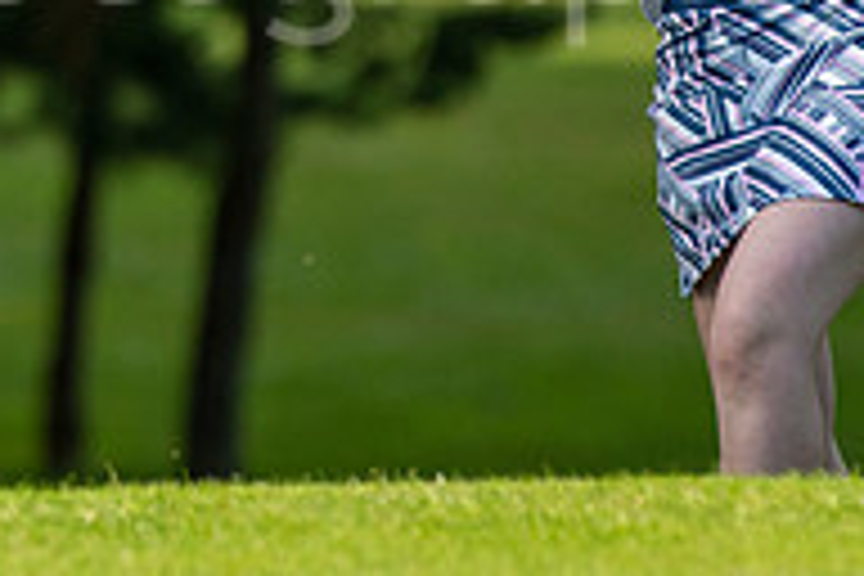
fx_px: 42405
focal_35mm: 1767
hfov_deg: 1.2
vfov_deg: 0.8
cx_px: 310
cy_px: -281
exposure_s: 1/1250
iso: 400
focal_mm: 390
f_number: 5.6
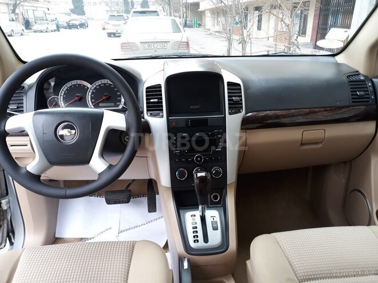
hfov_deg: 65.3
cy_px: 142
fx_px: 295
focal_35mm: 27
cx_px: 189
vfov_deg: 51.4
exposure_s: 1/50
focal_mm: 3.71
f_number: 1.7
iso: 40
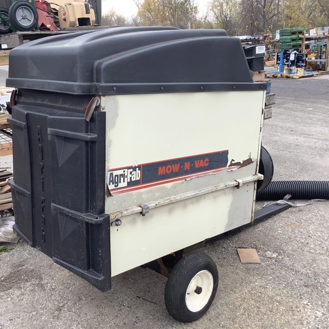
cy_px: 164
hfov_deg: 44.8
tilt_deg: -17.7
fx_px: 398
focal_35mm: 37
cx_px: 139
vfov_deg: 44.9
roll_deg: +2.9
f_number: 2.4
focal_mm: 3.3
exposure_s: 1/242
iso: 25
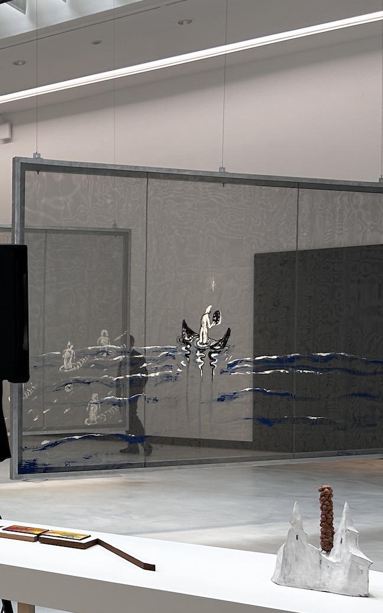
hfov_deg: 22.2
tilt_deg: -0.7
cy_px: 380
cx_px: -142
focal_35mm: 51
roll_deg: +0.7
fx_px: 852
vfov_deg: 39.3
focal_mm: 5.7
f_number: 1.5
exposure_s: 1/100
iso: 64
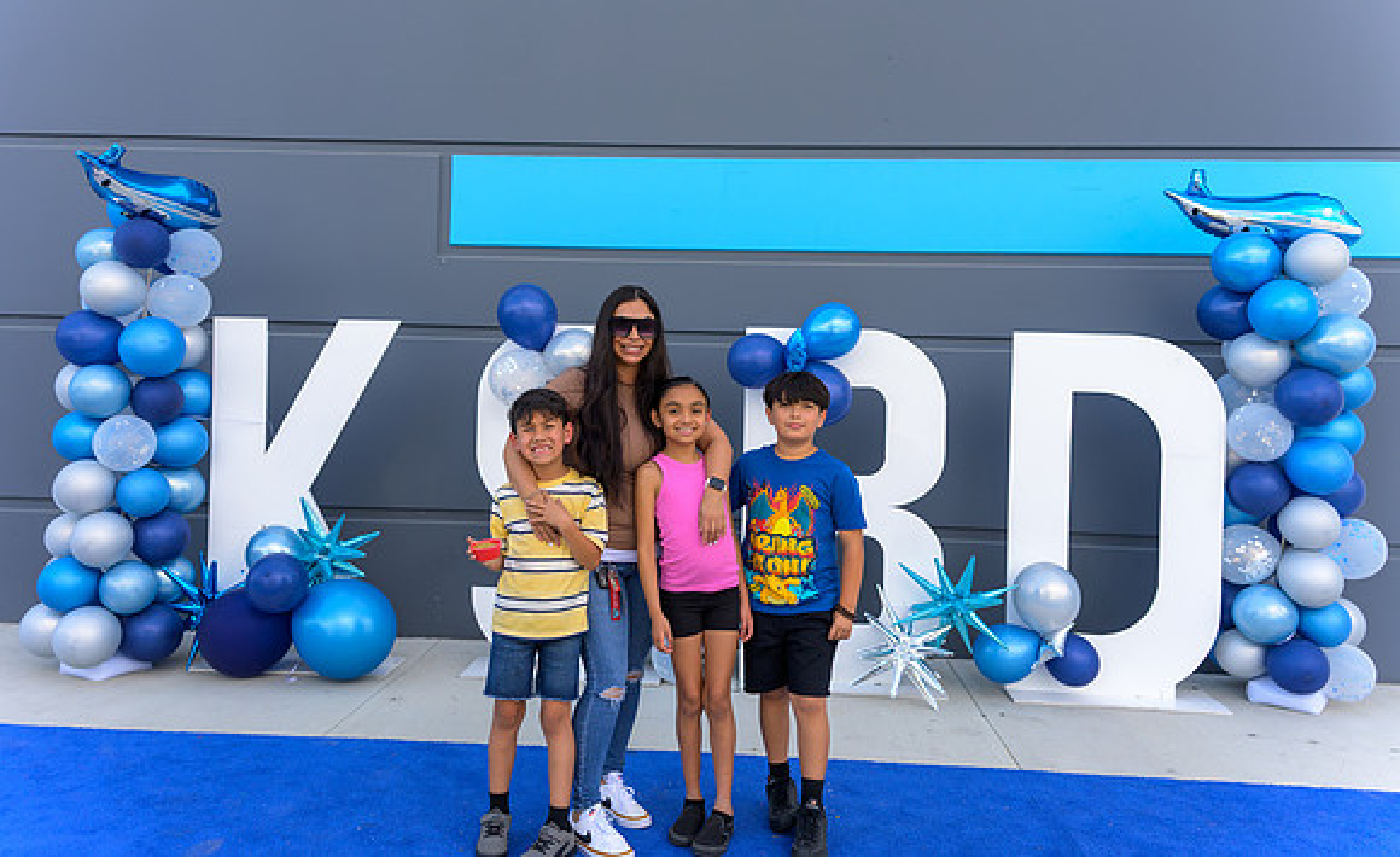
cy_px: 374
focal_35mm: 29
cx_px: 676
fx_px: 1117
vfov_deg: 41.9
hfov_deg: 64.1
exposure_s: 1/500
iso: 100
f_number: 4
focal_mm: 27
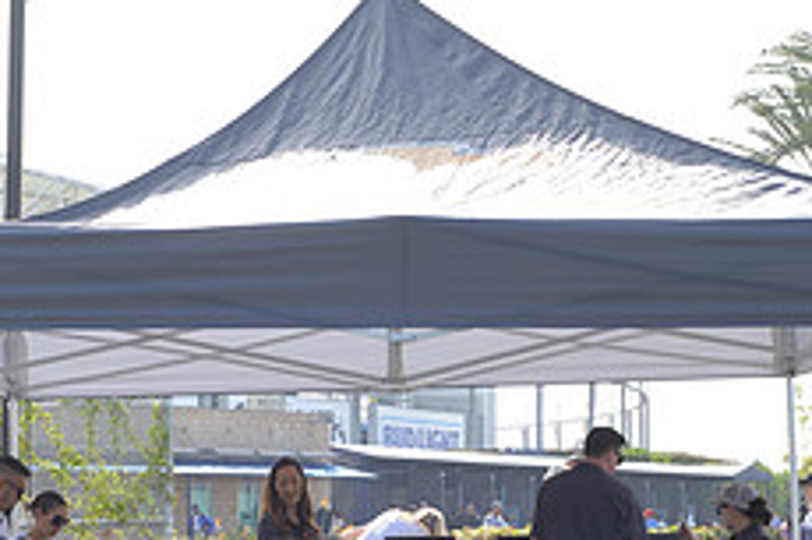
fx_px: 2164
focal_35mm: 96
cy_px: 425
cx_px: 395
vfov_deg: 14.2
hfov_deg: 21.3
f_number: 7.1
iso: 100
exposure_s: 1/125
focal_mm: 38
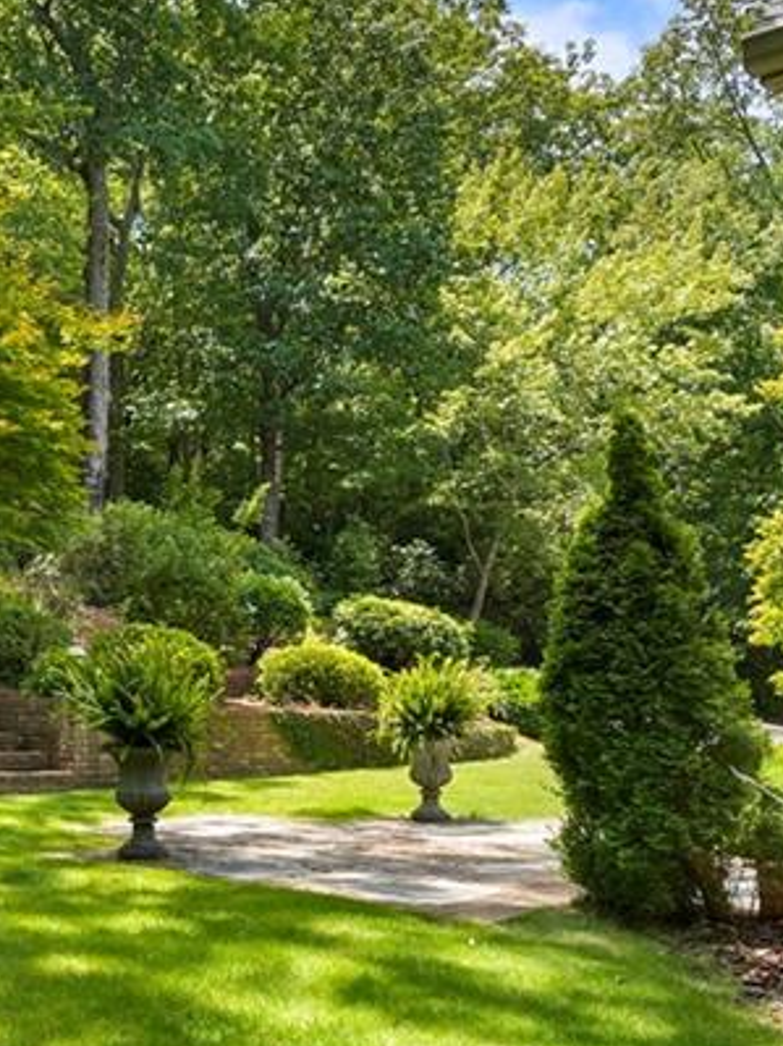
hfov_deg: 33.2
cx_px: 144
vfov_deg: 44.7
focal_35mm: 42
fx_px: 1267
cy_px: 591
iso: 200
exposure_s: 1/40
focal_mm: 17
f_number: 13
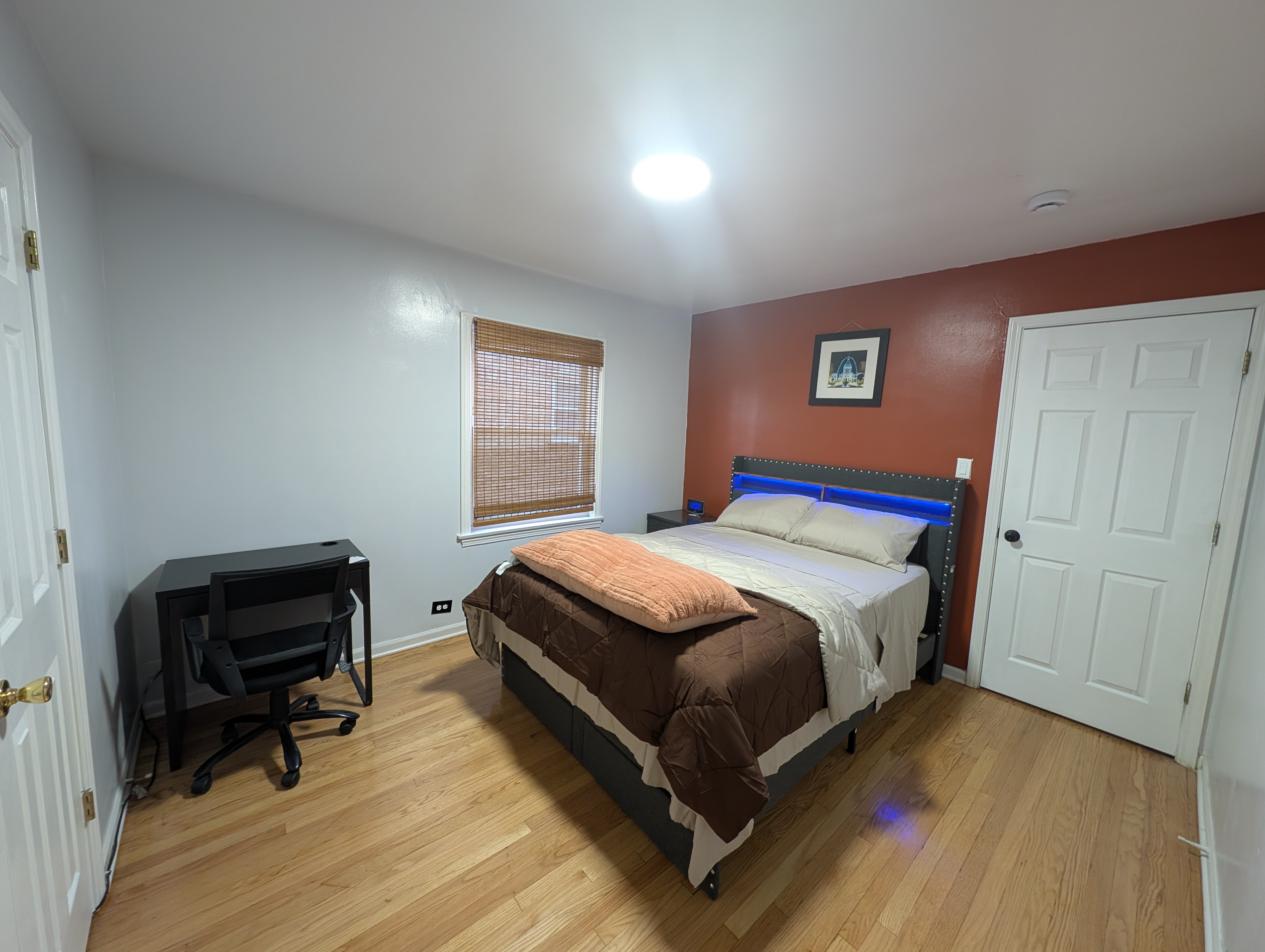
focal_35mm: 12
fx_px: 439
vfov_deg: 94.6
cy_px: 476
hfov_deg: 110.5
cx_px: 632
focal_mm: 2.23
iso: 172
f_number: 1.95
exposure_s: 1/24
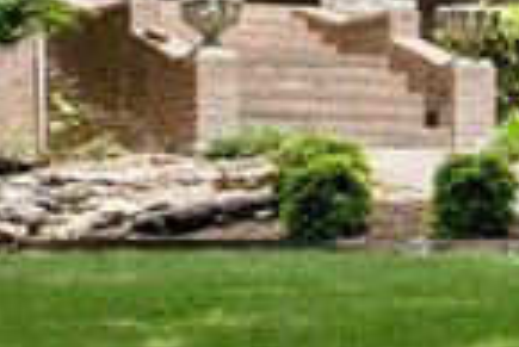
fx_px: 3564
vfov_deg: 5.4
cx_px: 222
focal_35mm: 247
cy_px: -429
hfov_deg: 8.3
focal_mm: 35
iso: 1250
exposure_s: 1/2500
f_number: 5.6
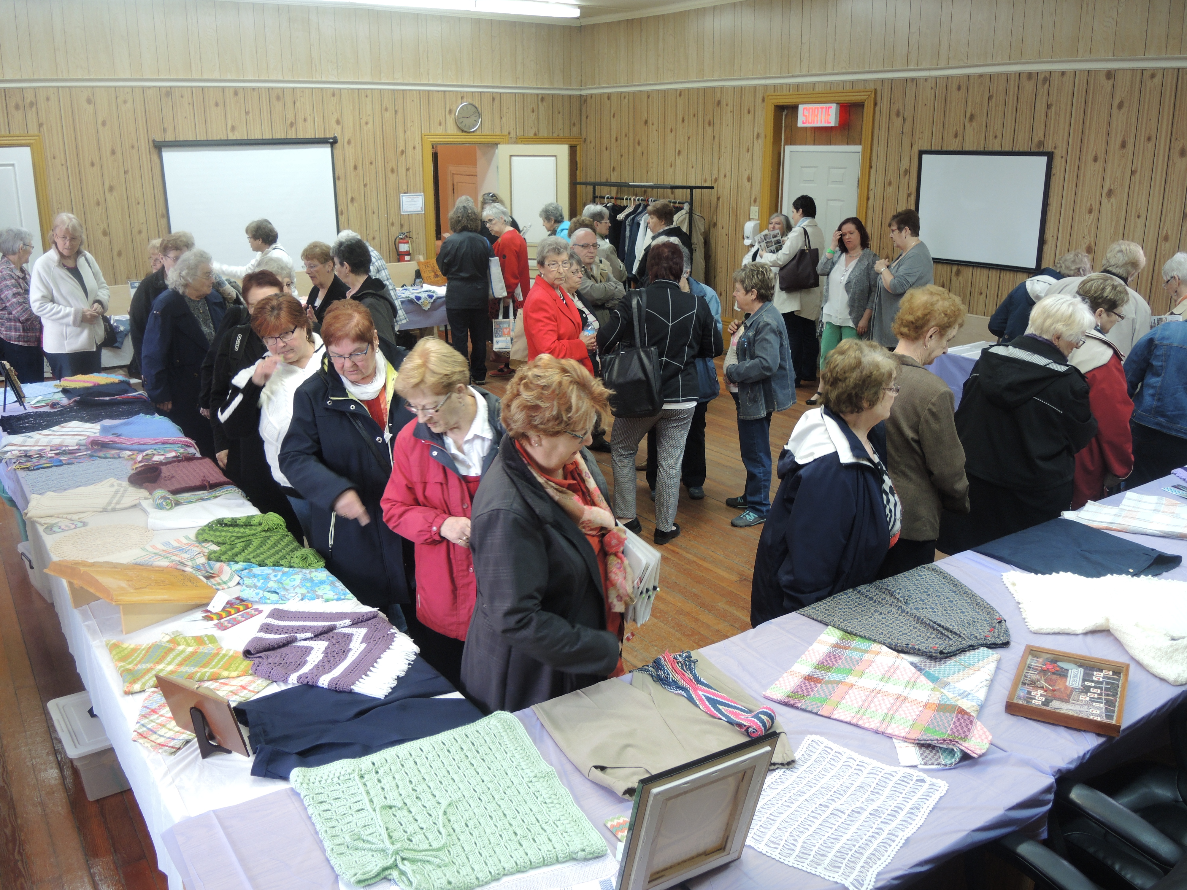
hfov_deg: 63.4
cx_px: 594
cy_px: 445
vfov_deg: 49.7
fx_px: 960
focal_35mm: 28
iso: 160
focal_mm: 6
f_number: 2
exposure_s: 1/30
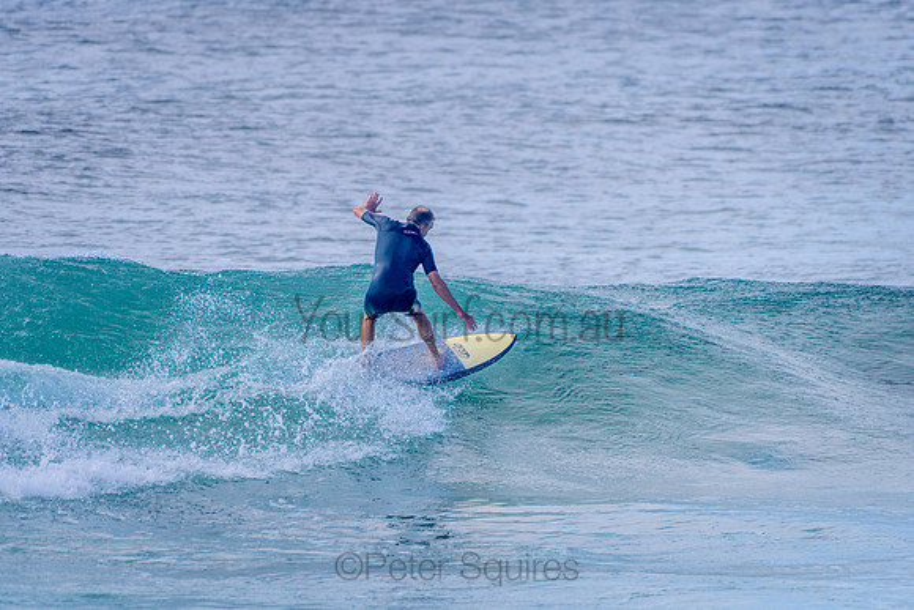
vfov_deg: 2.2
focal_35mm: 612
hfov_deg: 3.4
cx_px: 406
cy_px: 317
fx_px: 15551
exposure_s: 1/2000
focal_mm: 500
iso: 360
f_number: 5.6
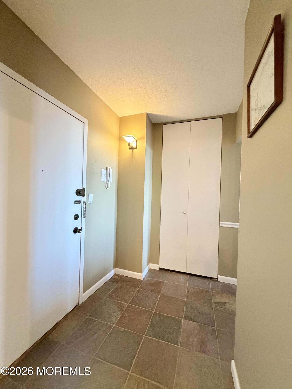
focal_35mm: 14
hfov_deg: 85.7
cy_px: 194
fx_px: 157
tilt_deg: +0.8
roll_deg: -1.5
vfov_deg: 102.1
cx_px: 146
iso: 800
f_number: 2.2
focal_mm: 2.22
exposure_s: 1/60
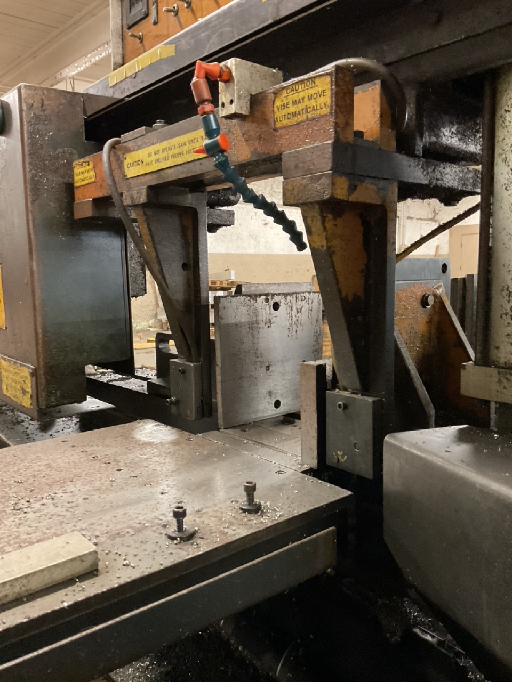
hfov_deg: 48.2
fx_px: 572
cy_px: 341
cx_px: 256
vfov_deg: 61.7
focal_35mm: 29
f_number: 1.8
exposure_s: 1/30
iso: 500
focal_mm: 3
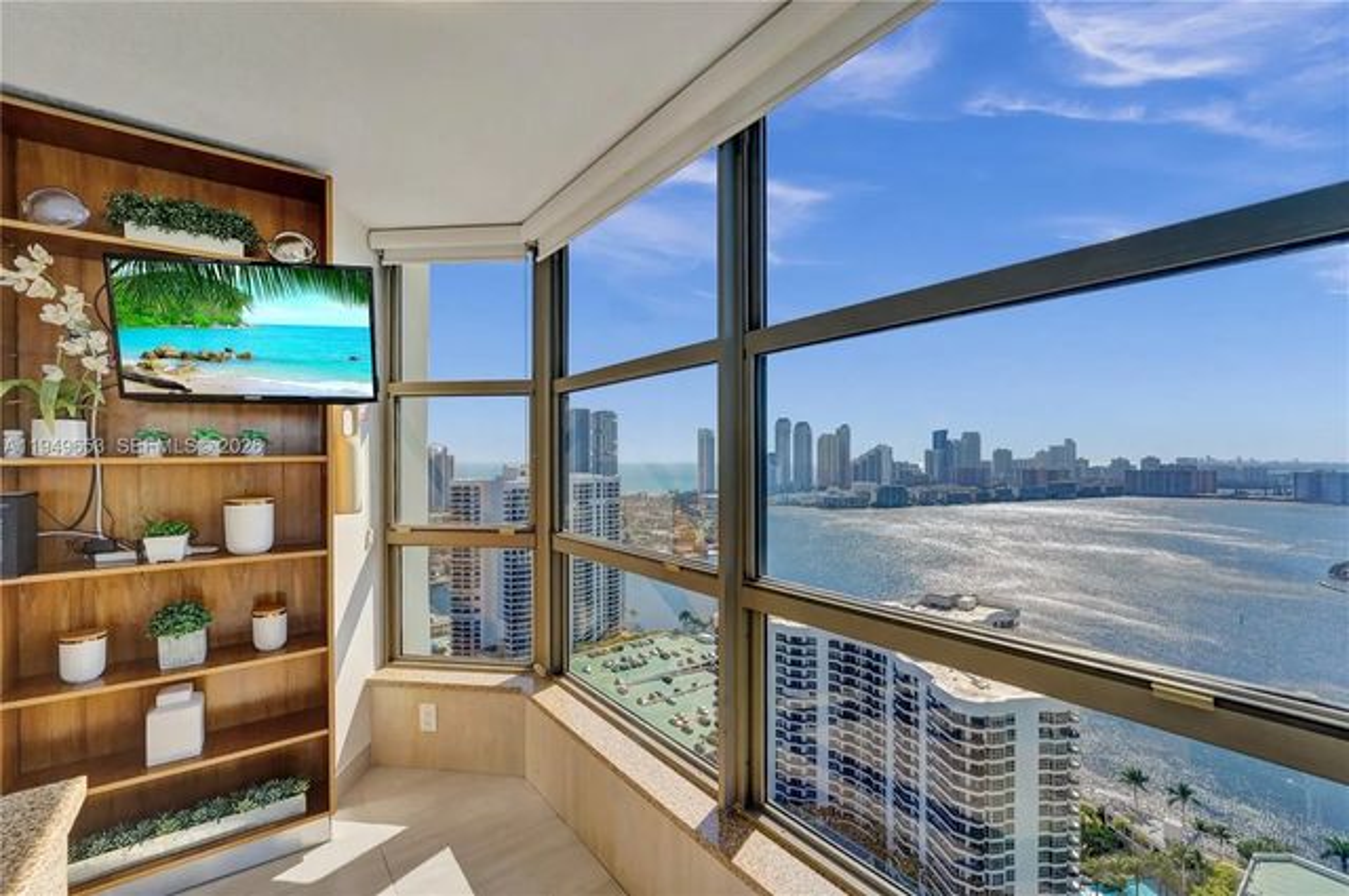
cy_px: 448
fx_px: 524
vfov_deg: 81.1
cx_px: 674
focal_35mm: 14
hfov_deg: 104.3
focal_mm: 14
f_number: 16
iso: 1250
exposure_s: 1/500
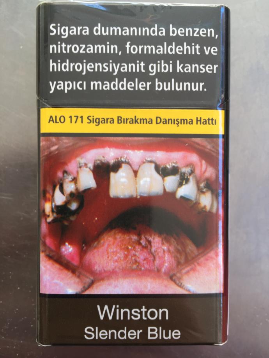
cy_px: 179
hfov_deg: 48.2
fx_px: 300
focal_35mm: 29
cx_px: 134
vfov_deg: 61.7
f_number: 2.2
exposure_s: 1/50
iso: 40
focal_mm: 4.15
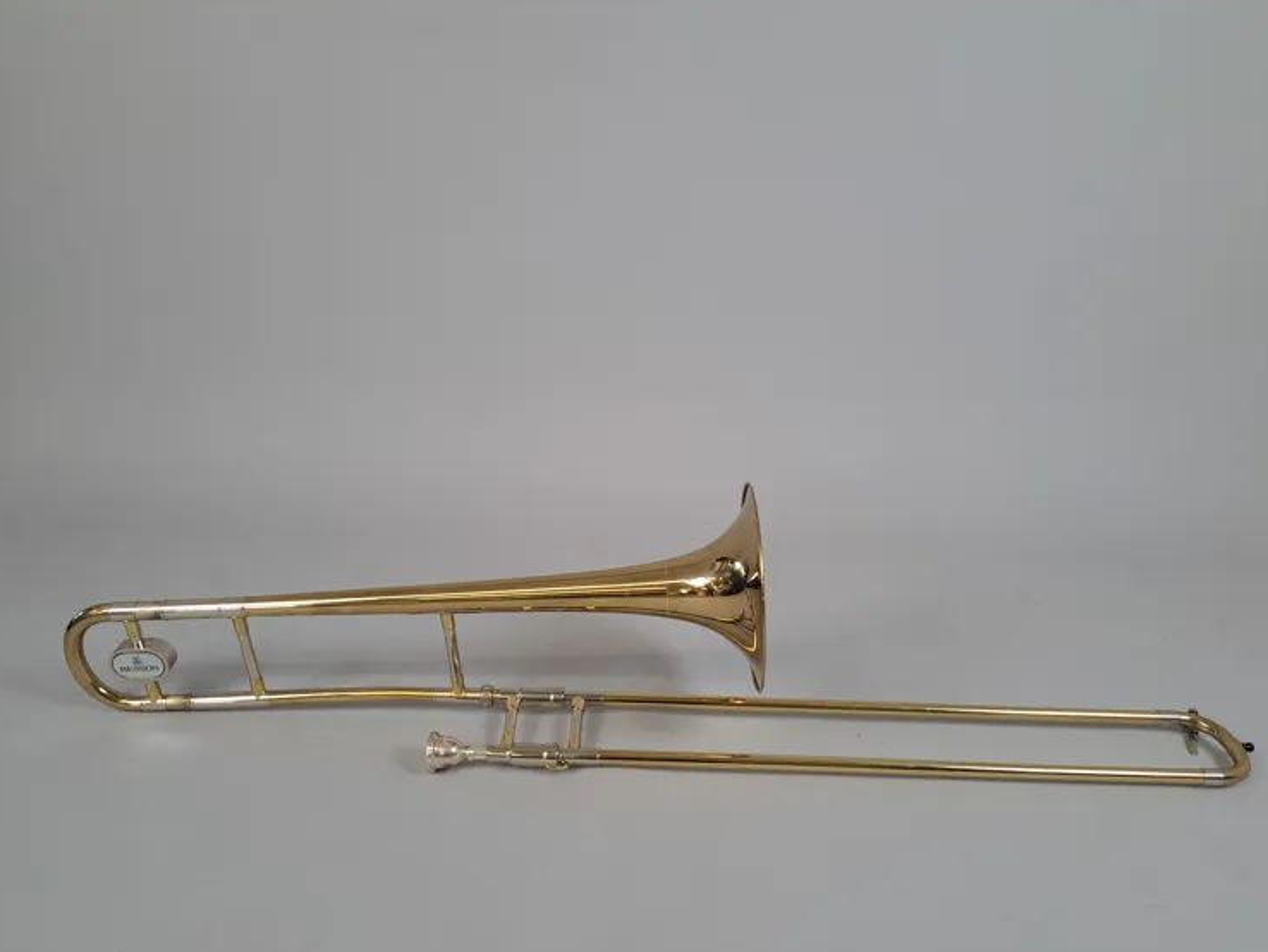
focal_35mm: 26
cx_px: 636
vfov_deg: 53.1
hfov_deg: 67.3
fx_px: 953
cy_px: 502
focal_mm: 5.23
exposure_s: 1/50
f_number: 1.8
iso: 50
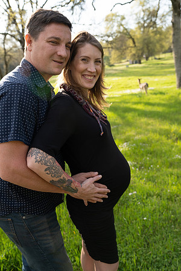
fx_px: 226
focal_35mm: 30
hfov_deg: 43.6
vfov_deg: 61.9
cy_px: 136
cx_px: 90
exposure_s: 1/250
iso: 160
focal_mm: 30
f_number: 4
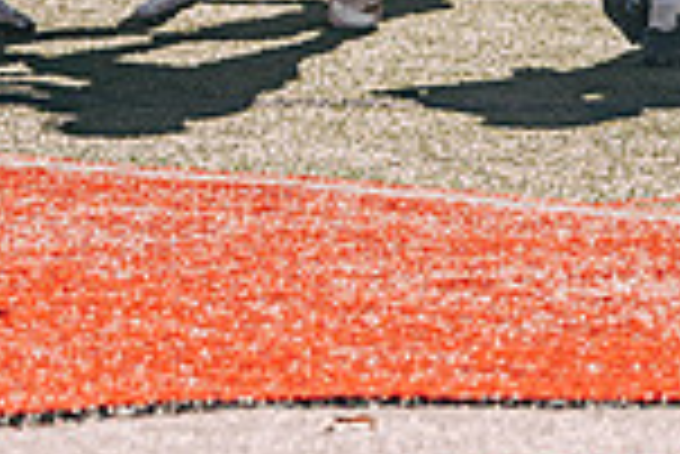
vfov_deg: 2.4
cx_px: 966
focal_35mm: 567
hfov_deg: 3.6
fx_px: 10720
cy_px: -339
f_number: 3.2
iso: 250
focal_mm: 120
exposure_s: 1/2000
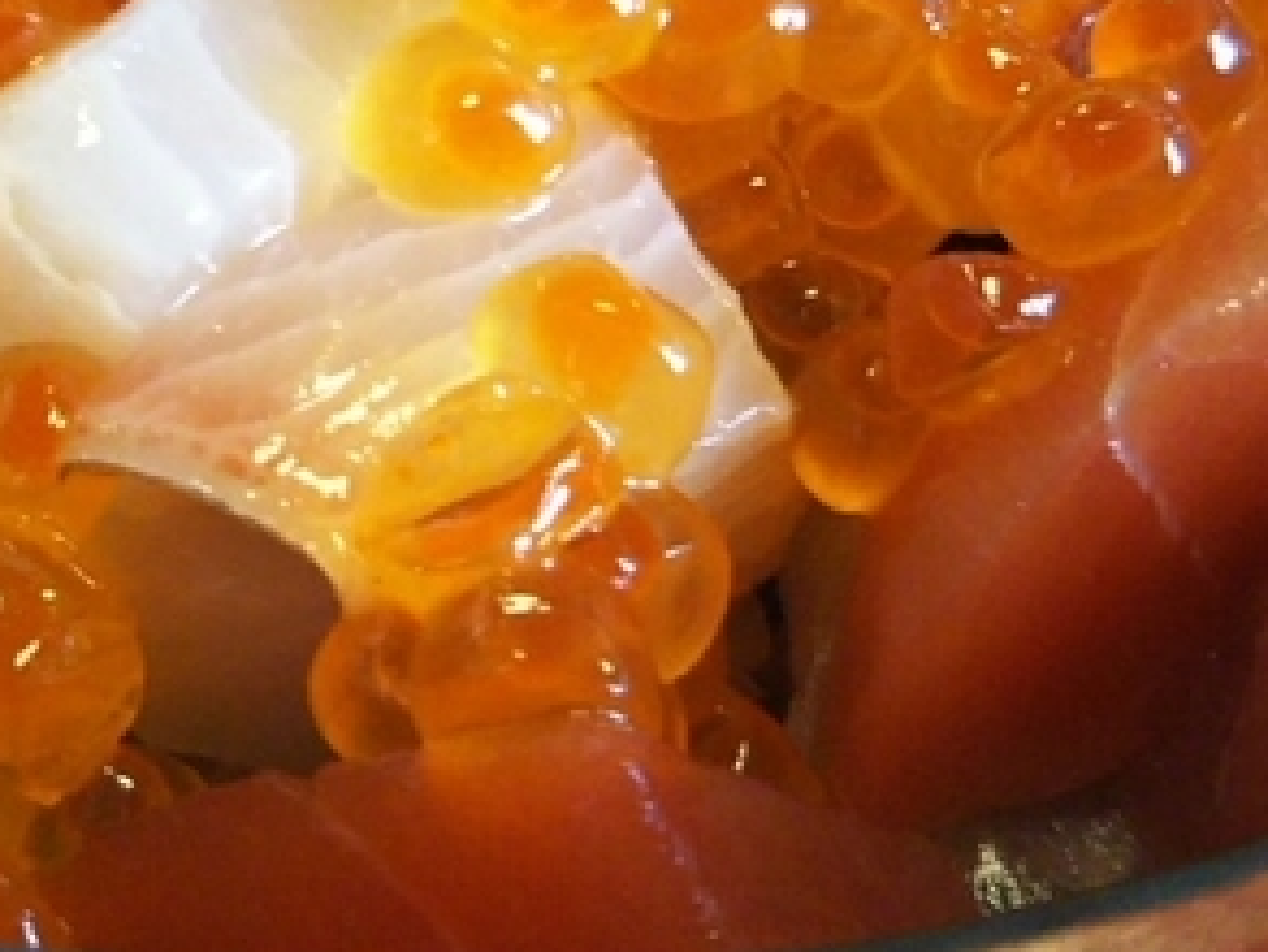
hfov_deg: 23.7
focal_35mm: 82
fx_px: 3005
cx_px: 385
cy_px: -177
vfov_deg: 17.2
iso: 160
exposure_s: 1/40
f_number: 2.2
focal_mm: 4
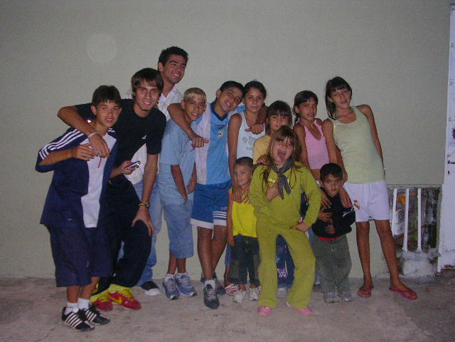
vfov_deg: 31.5
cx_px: 228
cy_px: 171
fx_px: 605
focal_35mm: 46
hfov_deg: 41.2
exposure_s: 1/60.1
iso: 200
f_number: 3
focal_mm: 7.1
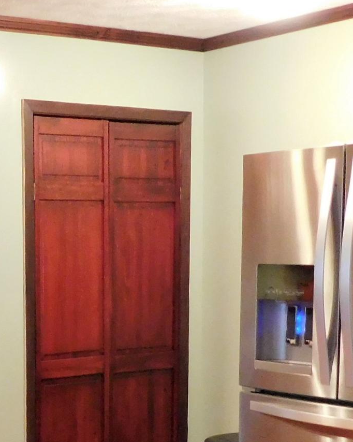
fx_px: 1032
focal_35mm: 79
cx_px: -153
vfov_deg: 23.6
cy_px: 377
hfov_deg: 17.7
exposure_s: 1/13
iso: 400
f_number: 3
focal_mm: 4
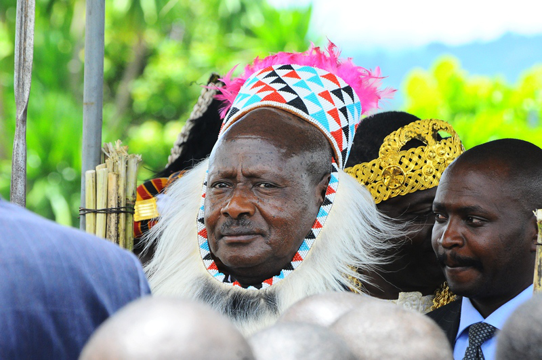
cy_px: 180
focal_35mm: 292
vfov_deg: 4.7
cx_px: 271
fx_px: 4397
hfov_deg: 7.1
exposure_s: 1/400
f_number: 10
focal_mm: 195
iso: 1000
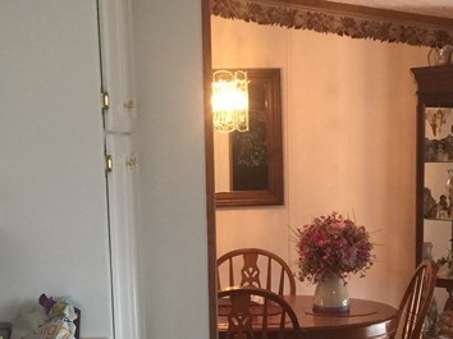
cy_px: 379
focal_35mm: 84
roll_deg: -0.1
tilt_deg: -11.9
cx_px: 305
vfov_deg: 17.0
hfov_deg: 23.2
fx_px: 1099
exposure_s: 1/15
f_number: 2.2
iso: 80
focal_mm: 4.15
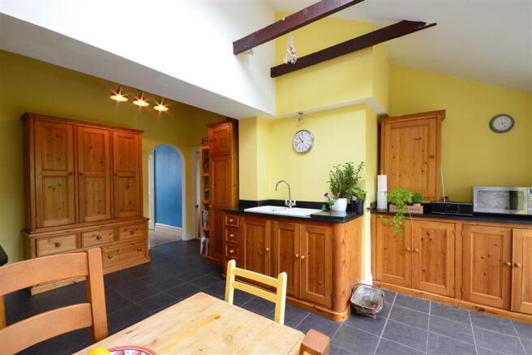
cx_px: 266
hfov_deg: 100.4
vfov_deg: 77.3
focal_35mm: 15
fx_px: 222
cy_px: 178
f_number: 14
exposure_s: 1/2.5
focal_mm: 10
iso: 250
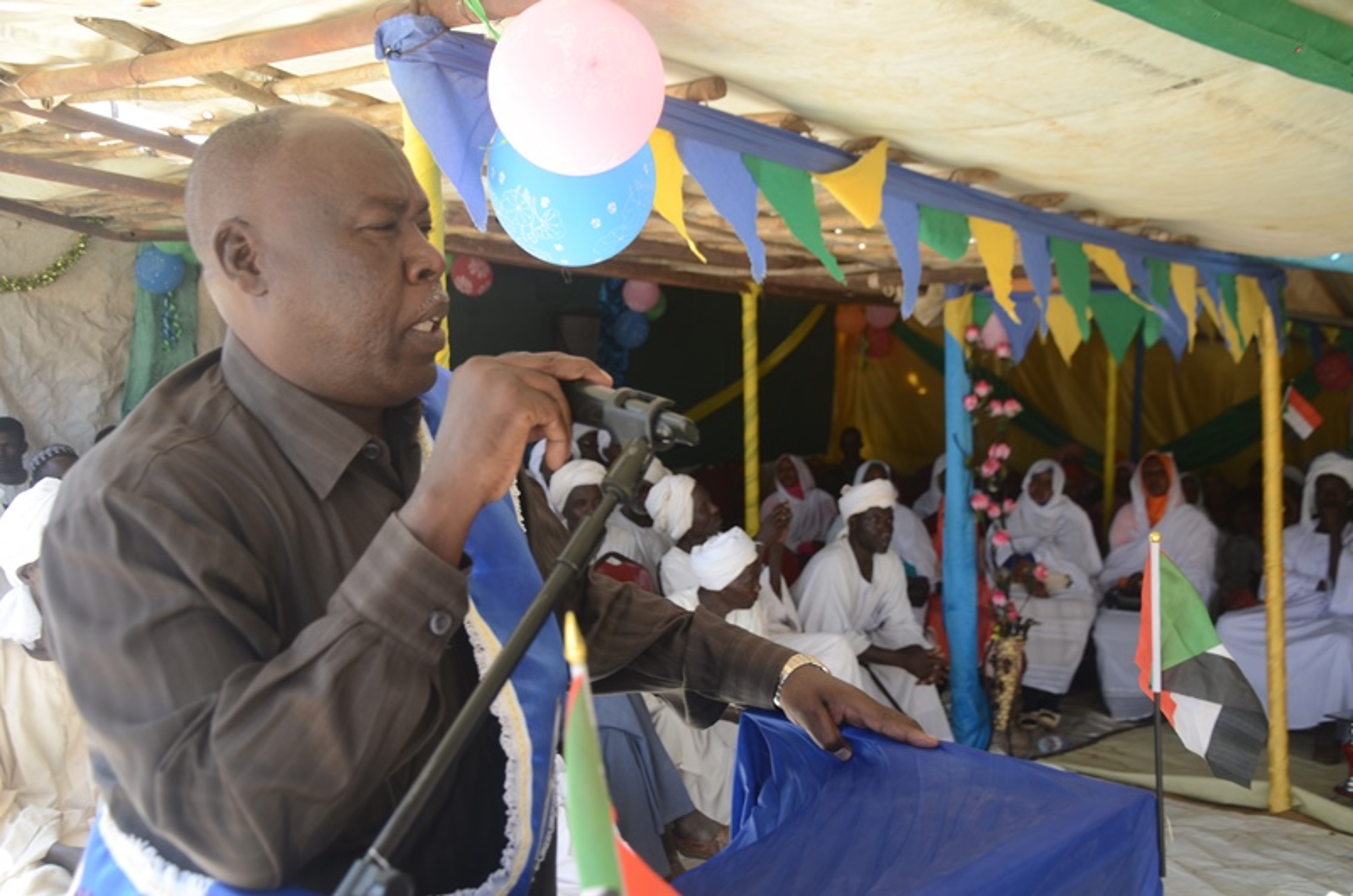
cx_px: 676
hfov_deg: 51.4
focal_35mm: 38
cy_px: 448
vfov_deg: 35.3
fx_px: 1407
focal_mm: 25
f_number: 8
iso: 100
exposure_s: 1/80
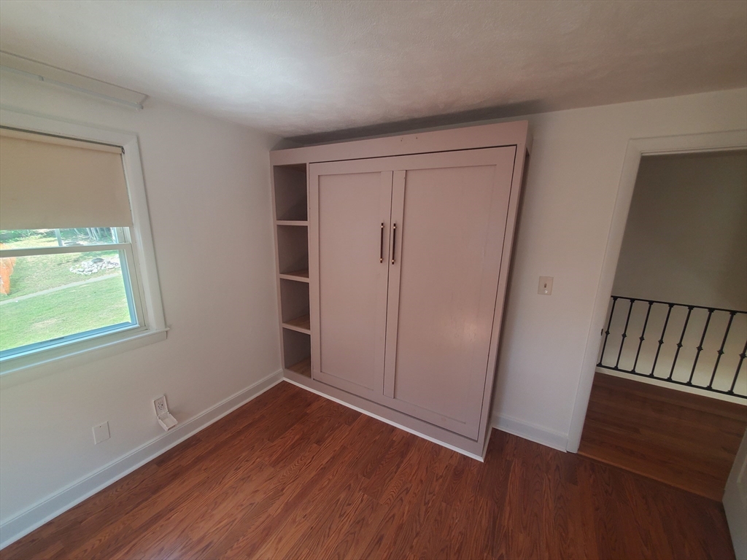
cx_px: 374
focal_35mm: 13
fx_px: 281
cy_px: 280
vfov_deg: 89.9
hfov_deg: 106.2
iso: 125
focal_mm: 1.8
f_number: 2.2
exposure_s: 1/60
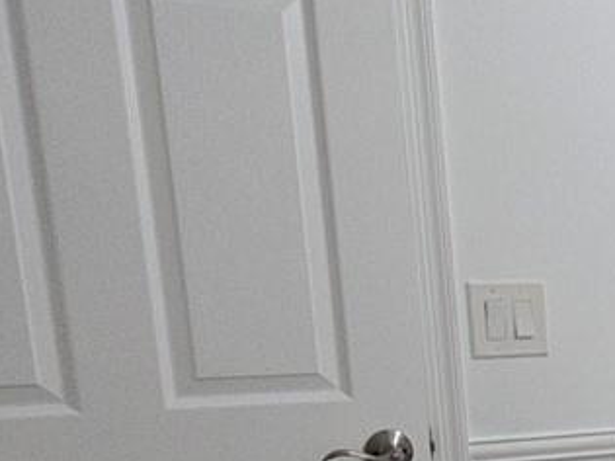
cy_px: 529
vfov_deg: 21.0
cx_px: 1015
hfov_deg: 22.0
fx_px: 1172
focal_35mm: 66
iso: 64
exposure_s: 1/60
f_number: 2.2
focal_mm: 2.2
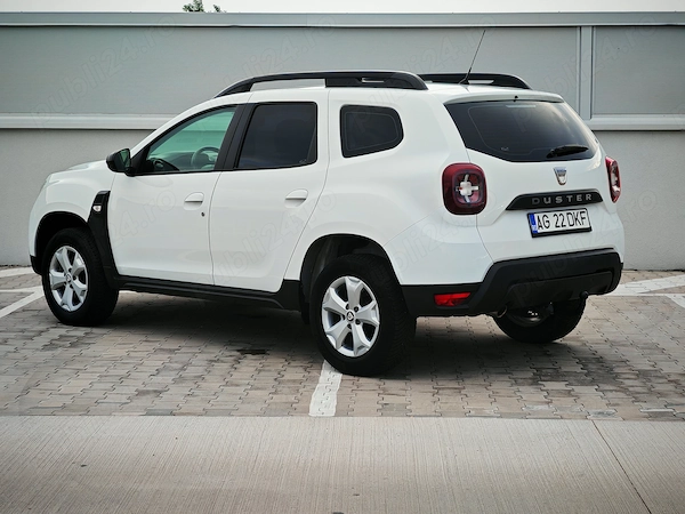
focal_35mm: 69
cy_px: 257
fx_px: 1365
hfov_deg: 28.2
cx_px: 342
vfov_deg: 21.3
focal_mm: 8.67
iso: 80
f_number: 2.4
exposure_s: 1/100
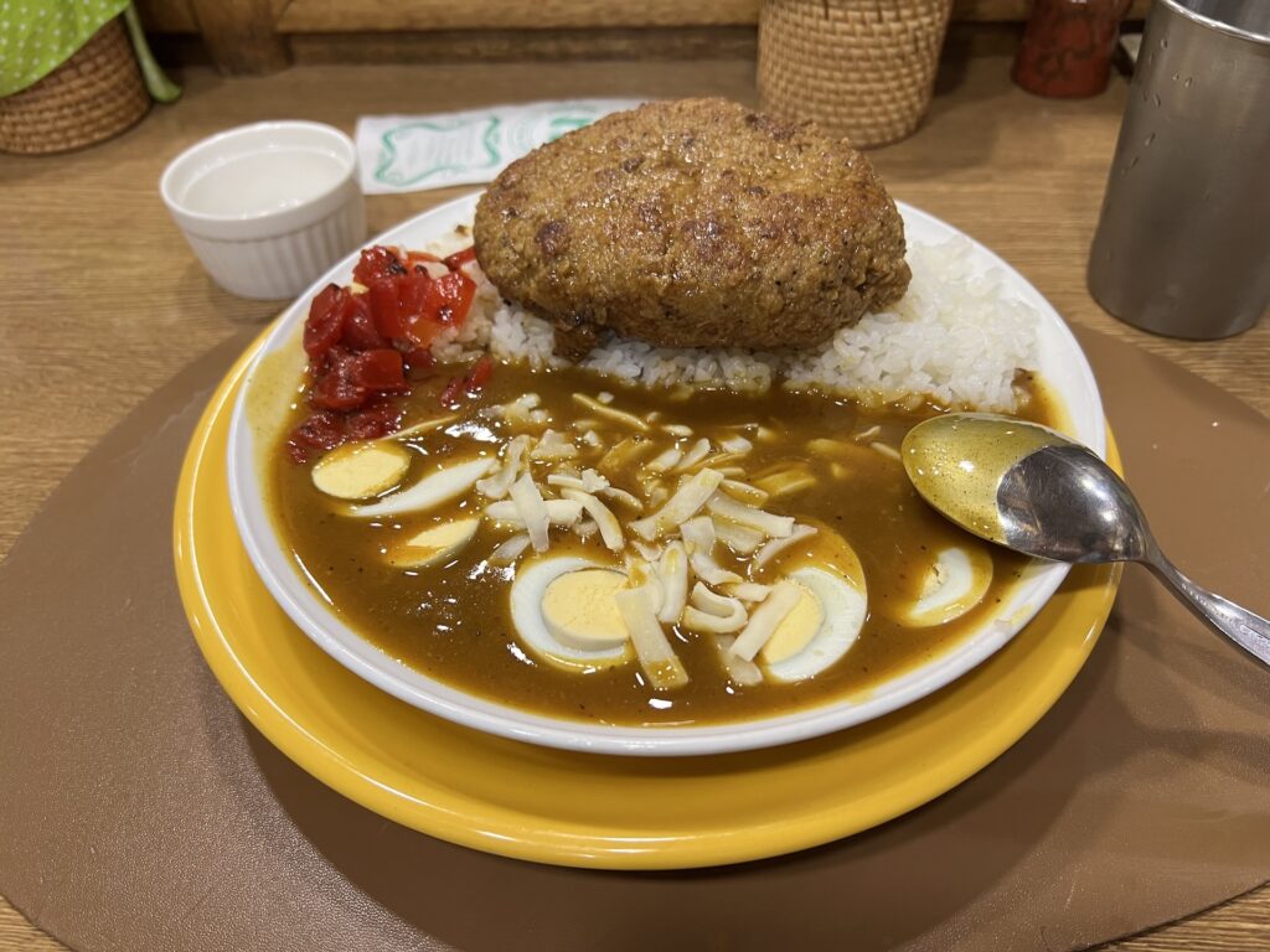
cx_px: 635
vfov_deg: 53.1
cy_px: 476
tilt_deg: -45.9
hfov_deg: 67.3
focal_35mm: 26
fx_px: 954
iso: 80
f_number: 1.5
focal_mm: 5.7
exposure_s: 1/50
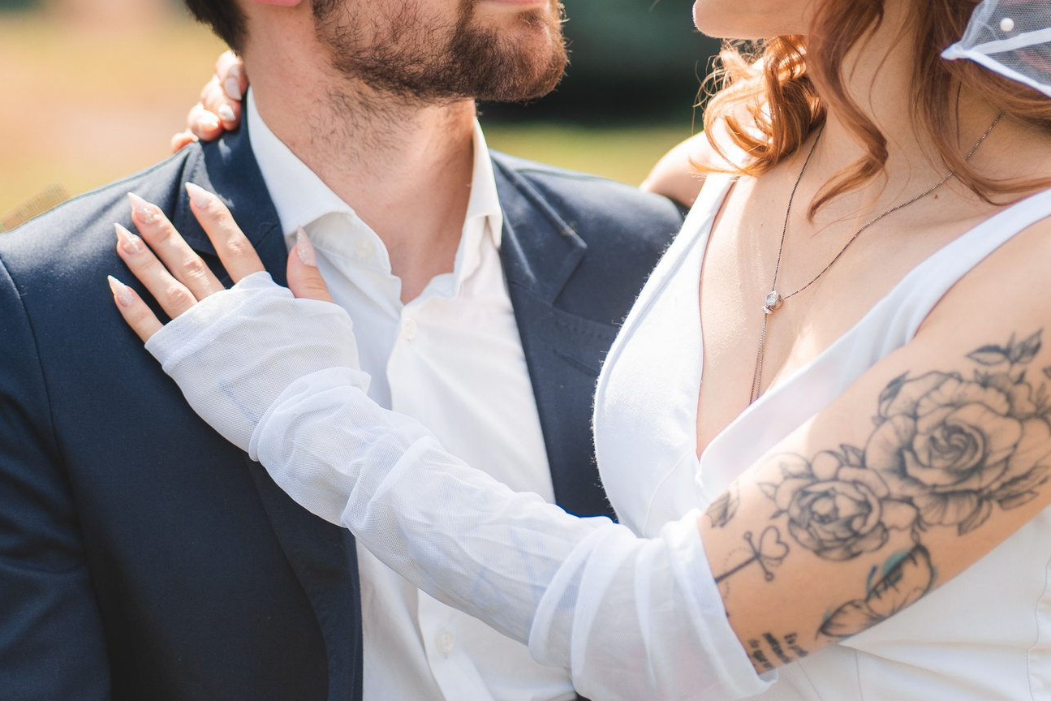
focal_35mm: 168
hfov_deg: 12.2
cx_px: 573
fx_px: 4905
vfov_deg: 8.2
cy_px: 166
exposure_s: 1/1000
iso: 160
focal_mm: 85
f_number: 1.8
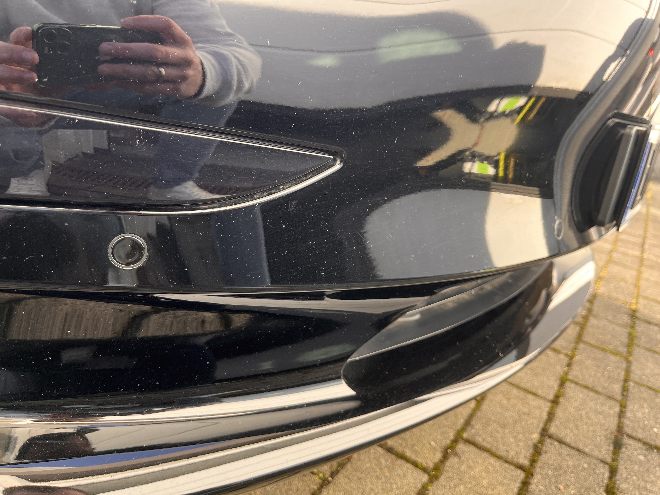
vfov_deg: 53.1
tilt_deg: -12.1
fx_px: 496
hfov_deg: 67.3
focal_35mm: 26
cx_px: 330
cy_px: 248
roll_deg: -0.4
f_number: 1.6
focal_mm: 5.1
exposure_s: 1/148
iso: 64
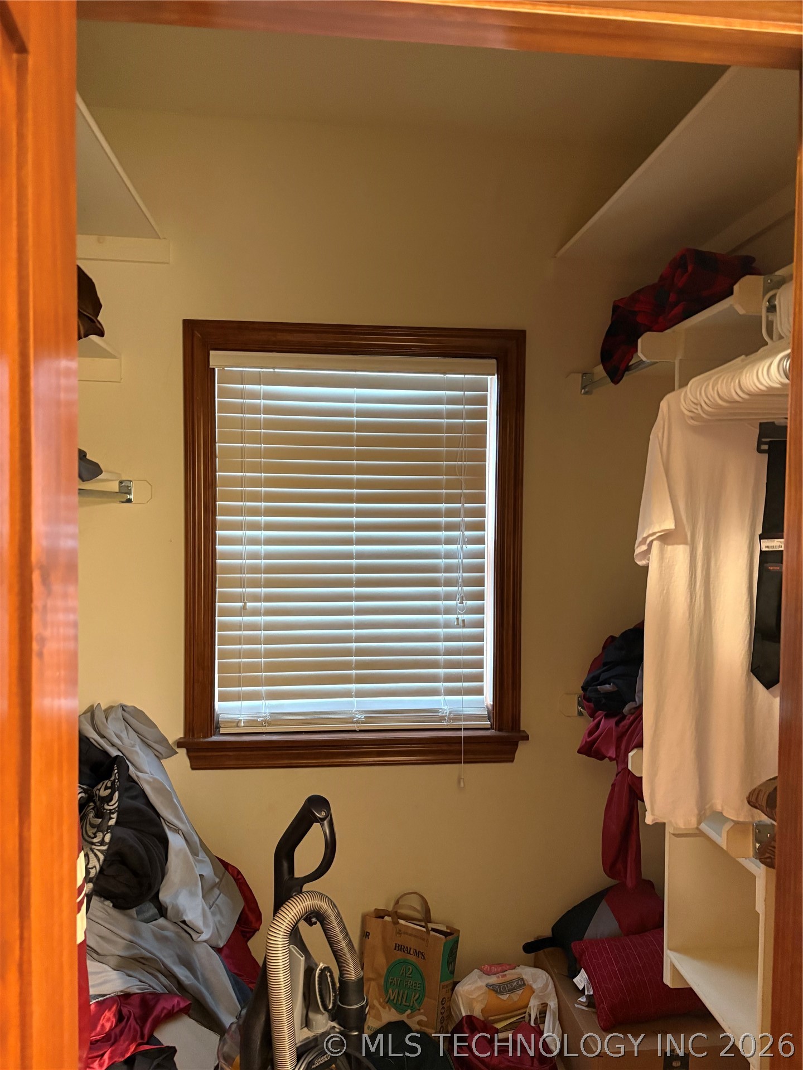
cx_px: 402
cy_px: 535
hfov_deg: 53.1
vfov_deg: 67.3
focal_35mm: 26
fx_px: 804
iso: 500
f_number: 1.6
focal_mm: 5.96
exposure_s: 1/40
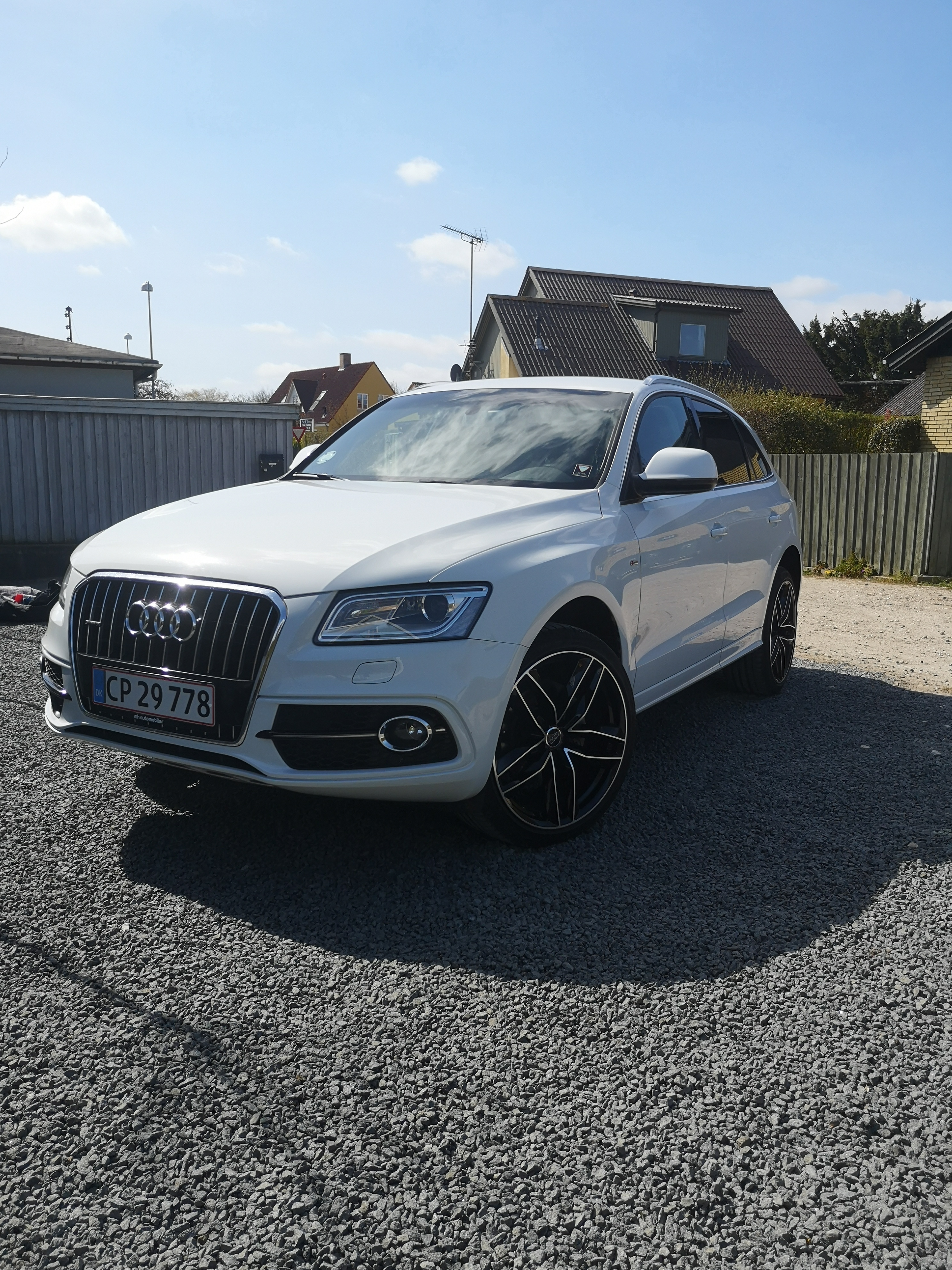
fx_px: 990
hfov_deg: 51.4
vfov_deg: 65.3
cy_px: 635
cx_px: 476
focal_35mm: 27
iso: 50
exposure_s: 1/2950
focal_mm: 3.95
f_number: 1.8
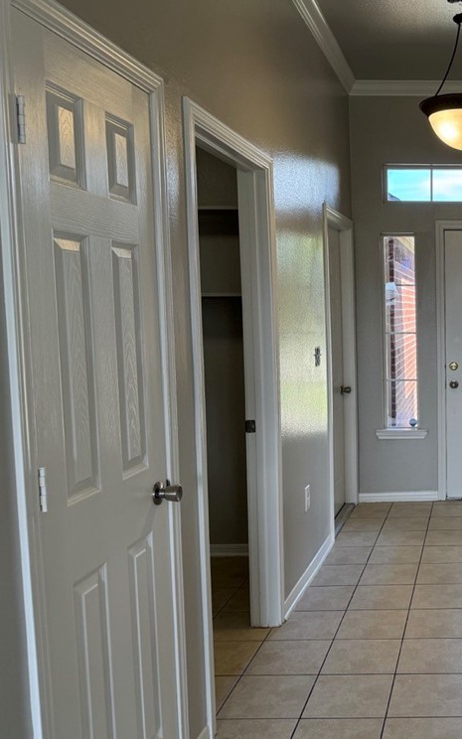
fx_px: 705
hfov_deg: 32.6
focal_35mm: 35
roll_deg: +0.1
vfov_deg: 55.3
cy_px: 368
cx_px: 487
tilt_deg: -4.9
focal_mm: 6.76
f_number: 1.78
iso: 100
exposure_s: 1/132
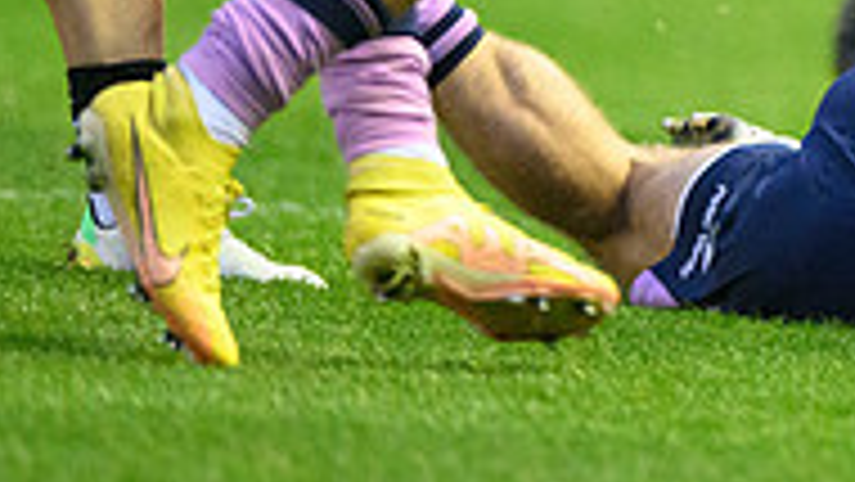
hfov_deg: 1.2
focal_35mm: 1751
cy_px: -488
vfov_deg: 0.7
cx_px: 1389
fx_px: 39708
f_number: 3.2
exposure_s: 1/1000
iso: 6400
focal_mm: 400
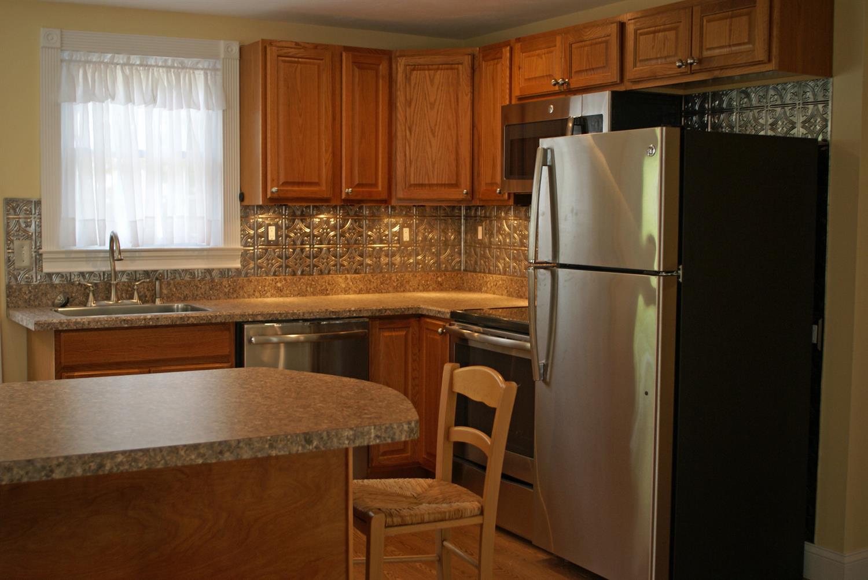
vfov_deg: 32.0
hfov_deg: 46.4
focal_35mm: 42
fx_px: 1014
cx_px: 434
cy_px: 290
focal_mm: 28
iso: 100
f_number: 2.8
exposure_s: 1/50
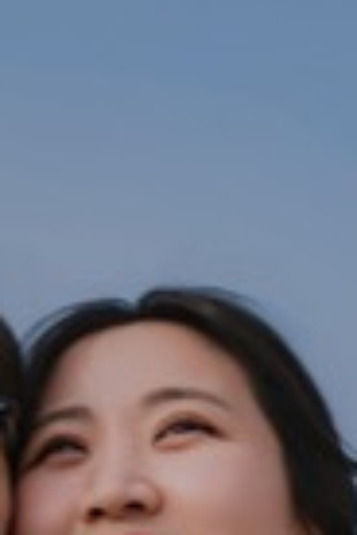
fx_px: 2320
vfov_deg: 13.0
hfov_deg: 8.7
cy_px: 558
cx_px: -6
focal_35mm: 156
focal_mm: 43
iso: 200
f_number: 5.6
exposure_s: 1/500
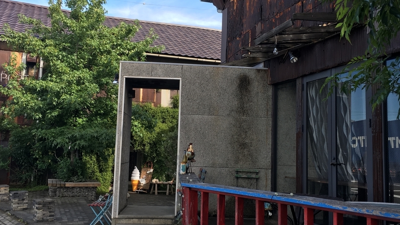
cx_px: 201
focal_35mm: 40
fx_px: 424
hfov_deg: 50.5
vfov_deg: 29.7
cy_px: 103
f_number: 2.2
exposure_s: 1/463
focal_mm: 4.15
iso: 25
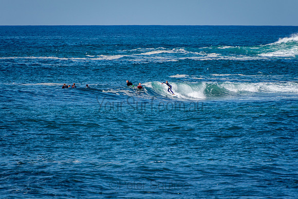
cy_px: 100
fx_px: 5141
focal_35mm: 621
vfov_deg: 2.2
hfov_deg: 3.3
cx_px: 149
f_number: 5.6
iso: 400
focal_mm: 400
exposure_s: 1/2000
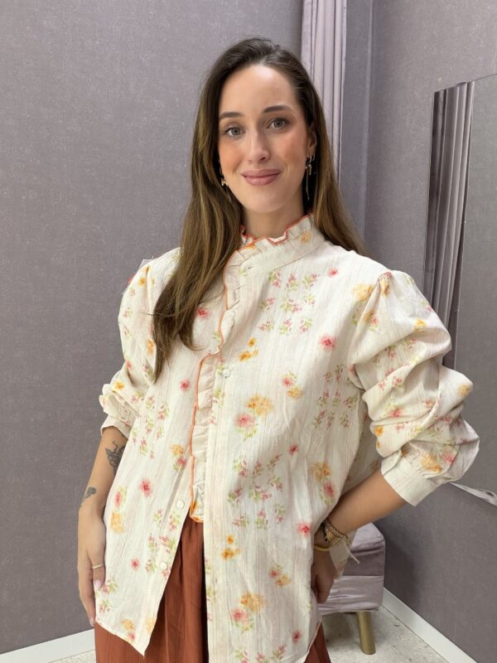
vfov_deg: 60.0
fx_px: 574
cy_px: 332
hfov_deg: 46.8
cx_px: 248
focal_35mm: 30
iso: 100
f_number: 1.9
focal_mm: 2.71
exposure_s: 1/50
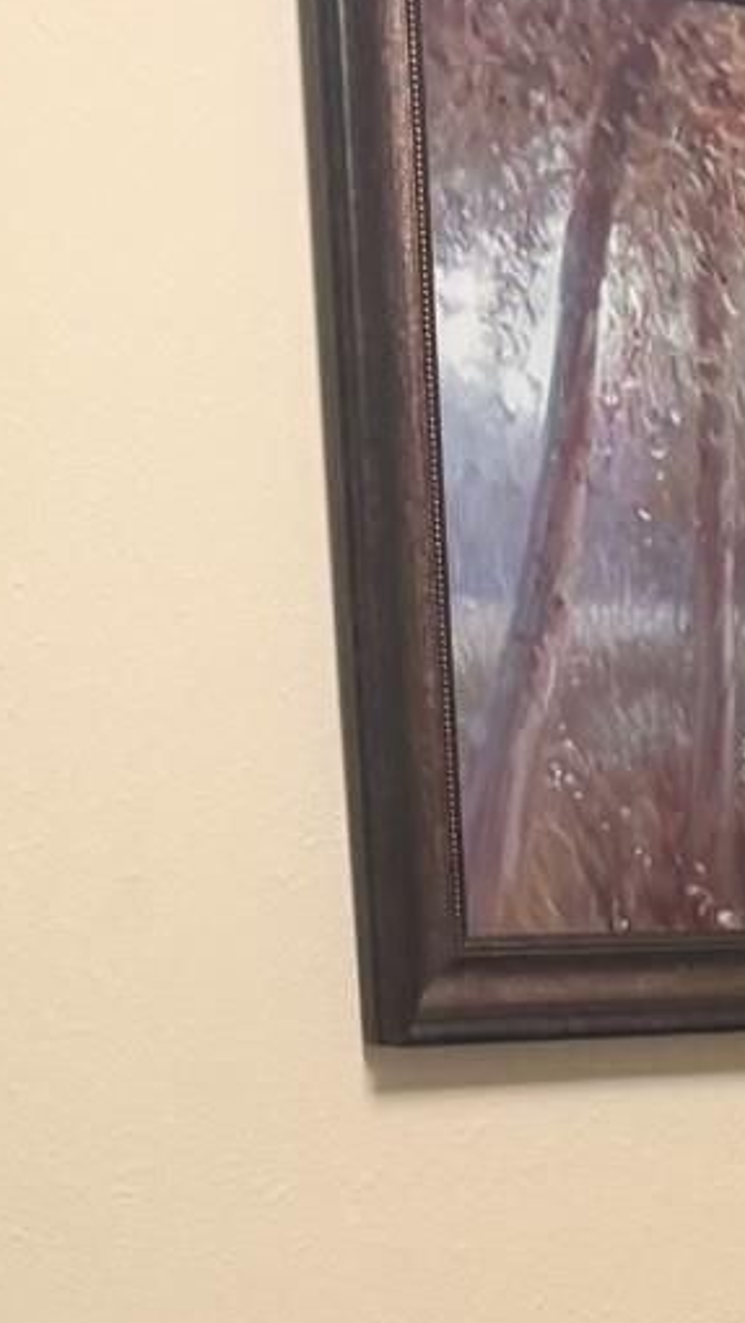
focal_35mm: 105
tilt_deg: -15.9
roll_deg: -1.8
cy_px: 1642
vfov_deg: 19.1
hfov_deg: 10.6
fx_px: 3686
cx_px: 1503
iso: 250
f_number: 1.78
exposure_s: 1/60
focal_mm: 6.76
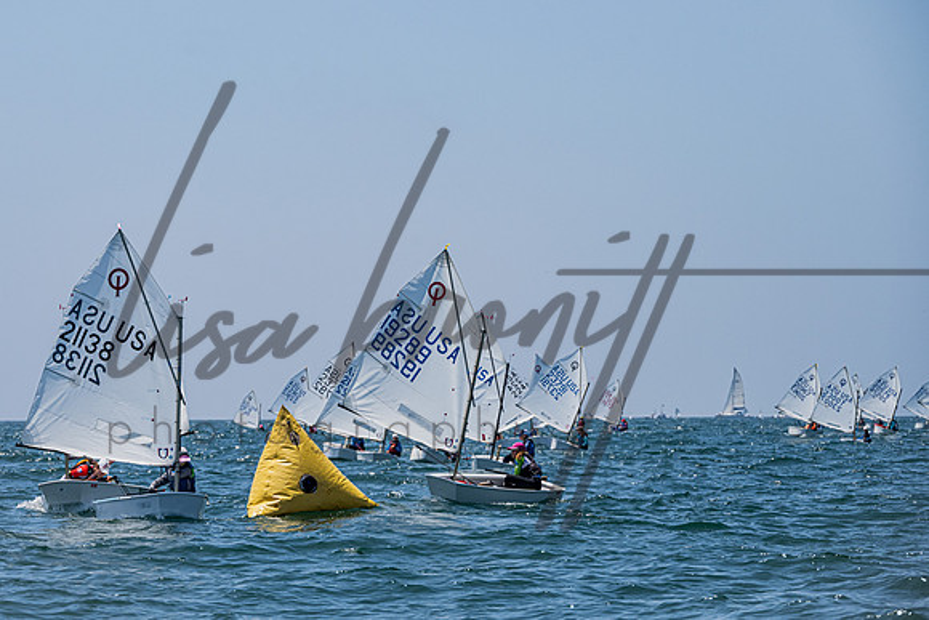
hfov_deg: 12.8
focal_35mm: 160
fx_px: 4132
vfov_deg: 8.6
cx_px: 363
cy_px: 261
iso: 500
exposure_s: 1/4000
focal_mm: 130
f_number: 7.1
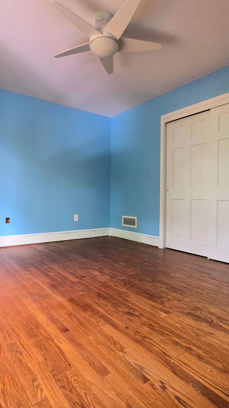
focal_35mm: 19
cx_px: 109
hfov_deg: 58.3
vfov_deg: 89.6
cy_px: 204
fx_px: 205
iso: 320
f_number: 1.9
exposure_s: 1/60.2
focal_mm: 2.2
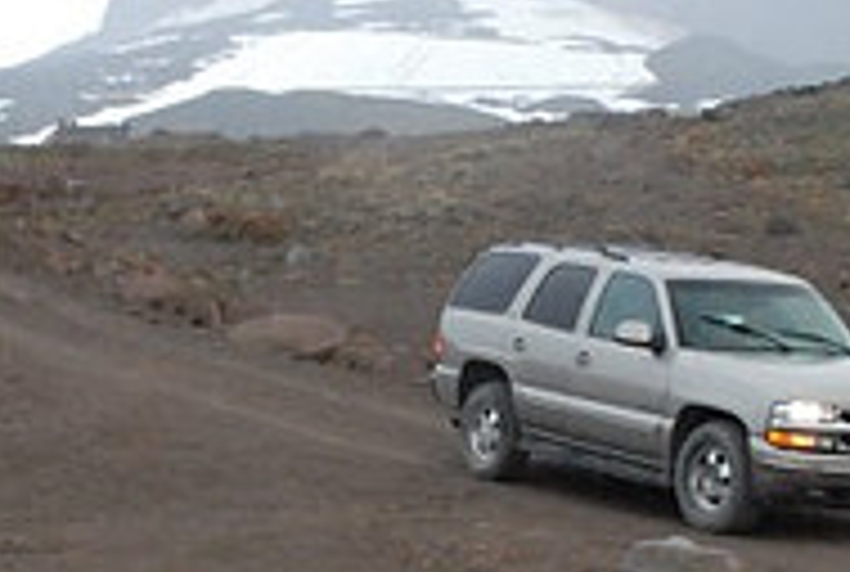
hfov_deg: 22.1
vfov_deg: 14.9
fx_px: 2177
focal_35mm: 92
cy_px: 372
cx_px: 364
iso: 1600
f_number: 3.8
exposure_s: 1/400
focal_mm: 20
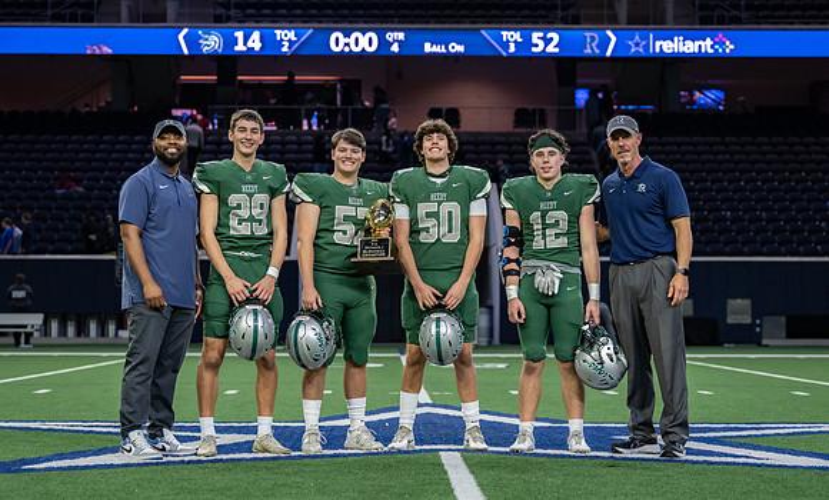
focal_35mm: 86
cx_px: 396
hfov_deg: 24.3
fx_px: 1927
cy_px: 278
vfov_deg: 14.8
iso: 2500
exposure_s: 1/320
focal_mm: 79
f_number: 3.5
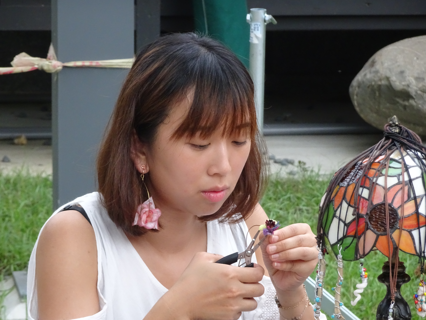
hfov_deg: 8.5
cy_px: 160
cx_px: 213
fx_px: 2855
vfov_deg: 6.4
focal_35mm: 232
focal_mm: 39.66
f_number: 6.3
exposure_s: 1/100
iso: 800
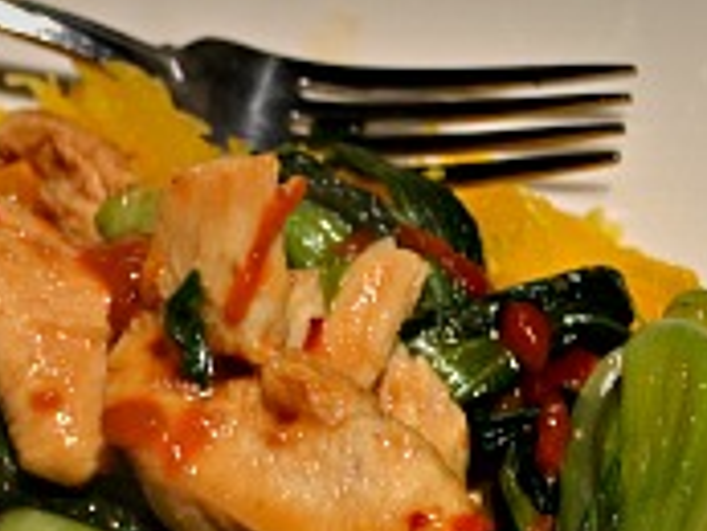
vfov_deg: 11.3
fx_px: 2657
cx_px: 123
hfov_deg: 15.0
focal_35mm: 130
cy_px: 547
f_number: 4.2
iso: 400
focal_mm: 26
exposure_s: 1/15
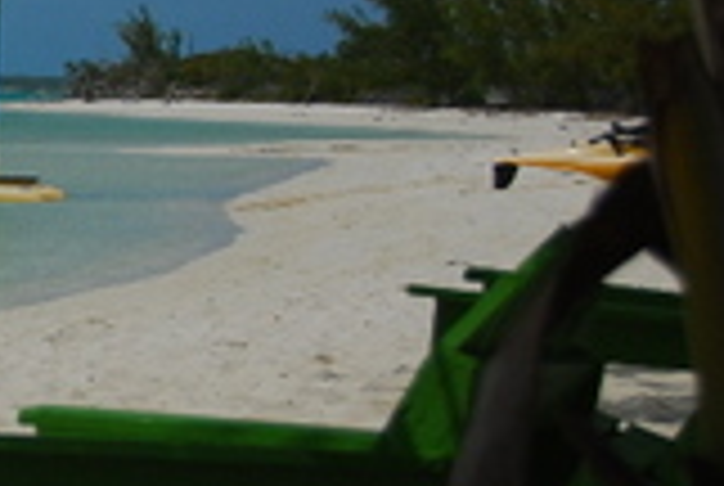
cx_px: -526
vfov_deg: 6.4
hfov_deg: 9.2
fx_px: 4332
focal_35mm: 215
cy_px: 151
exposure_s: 1/1250
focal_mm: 36
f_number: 4.5
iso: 100
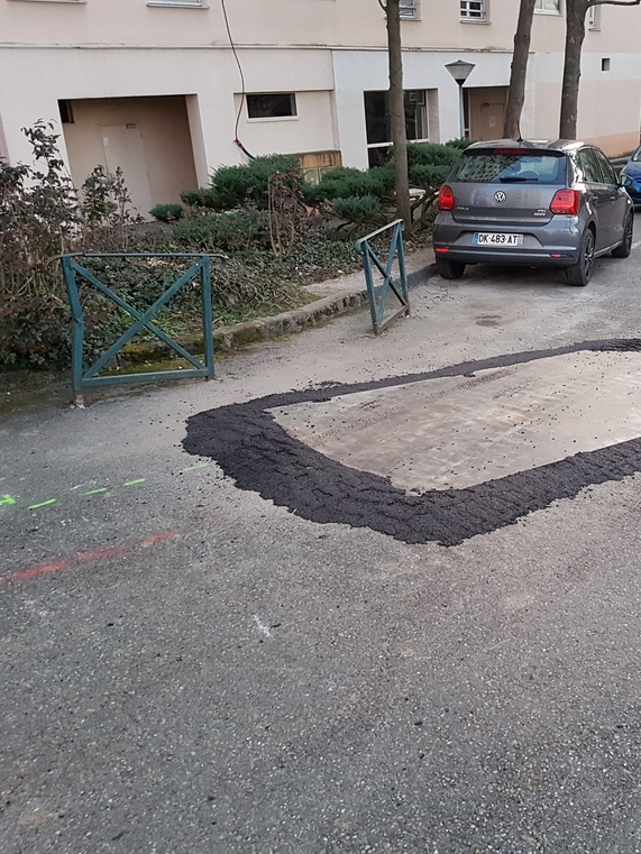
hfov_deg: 39.6
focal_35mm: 35
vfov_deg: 52.6
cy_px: 430
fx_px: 864
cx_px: 484
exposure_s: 1/10
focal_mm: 4.2
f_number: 1.7
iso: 250
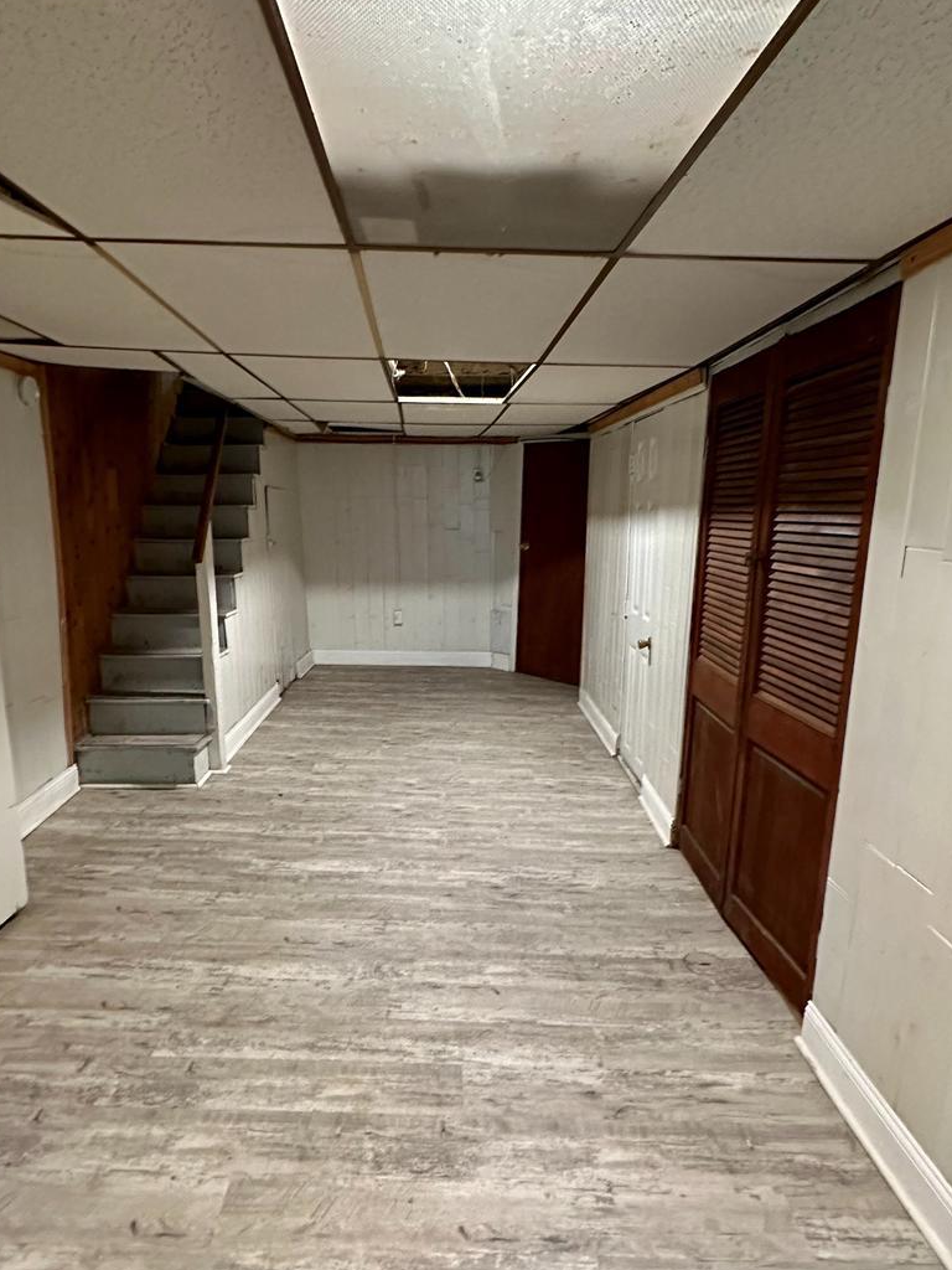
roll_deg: -0.5
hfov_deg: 63.4
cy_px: 682
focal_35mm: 21
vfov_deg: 78.9
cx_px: 441
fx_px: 770
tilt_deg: -13.0
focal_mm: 2.22
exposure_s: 1/60
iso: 1250
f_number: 2.2
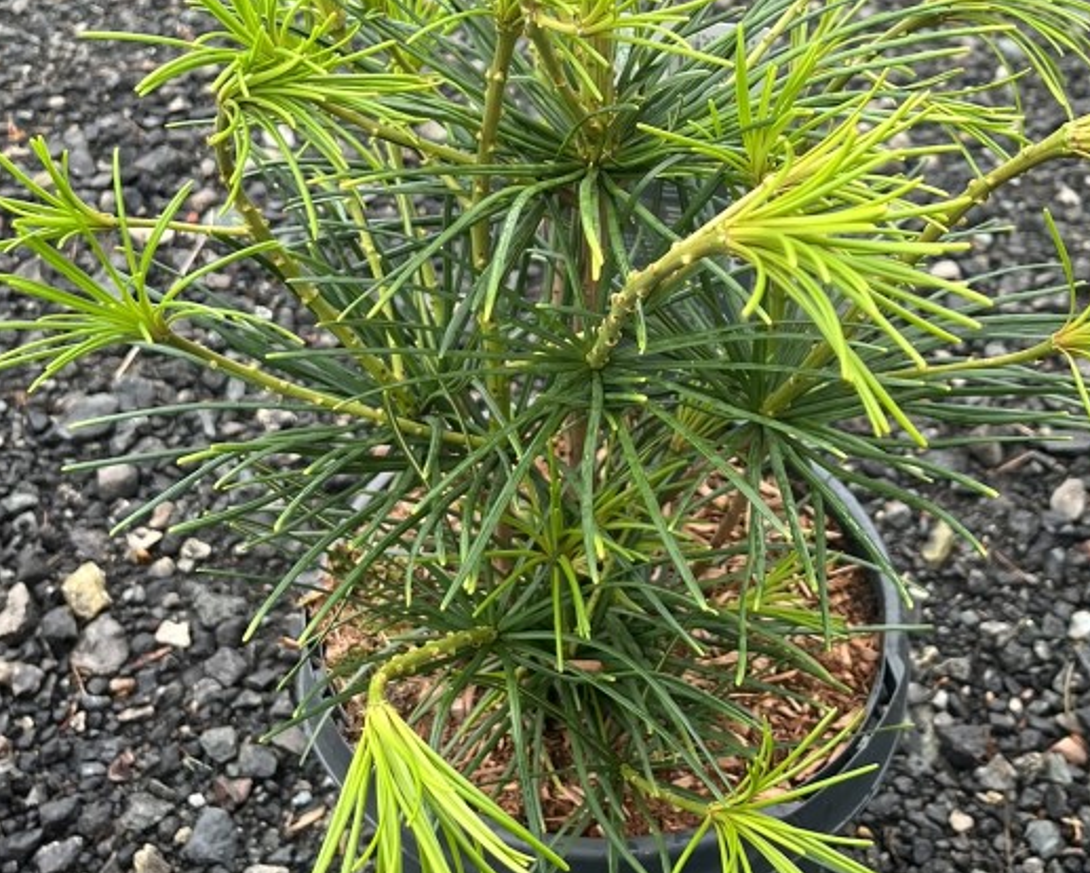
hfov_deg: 35.2
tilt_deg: -37.1
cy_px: 205
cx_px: 660
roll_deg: -1.0
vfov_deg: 28.2
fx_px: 1710
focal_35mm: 53
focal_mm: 5.1
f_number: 1.6
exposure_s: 1/315
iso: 50
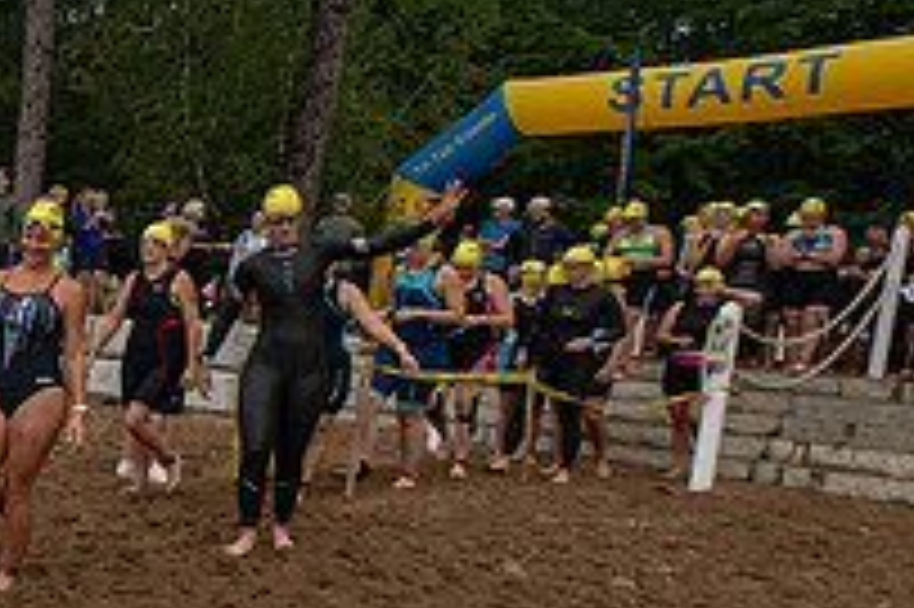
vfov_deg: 33.0
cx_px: -194
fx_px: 1015
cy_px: 408
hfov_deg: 36.7
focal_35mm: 40
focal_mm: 14
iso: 320
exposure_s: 1/1000
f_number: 4
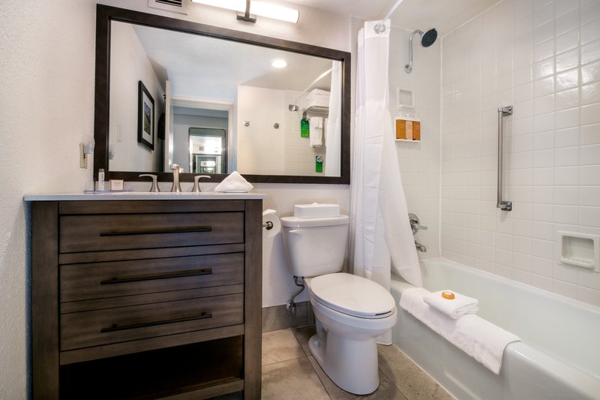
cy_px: 200
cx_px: 300
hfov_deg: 100.4
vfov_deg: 77.3
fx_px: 250
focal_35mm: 15
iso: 400
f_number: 22
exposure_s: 1/5
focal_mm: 15
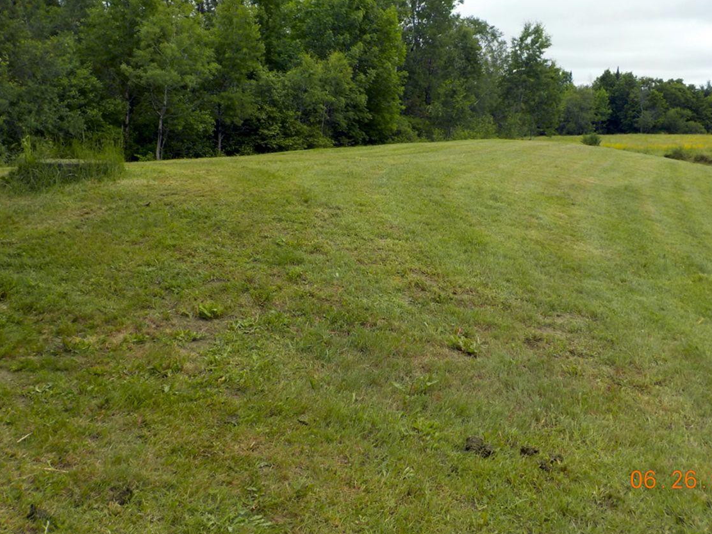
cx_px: 375
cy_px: 225
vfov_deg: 39.5
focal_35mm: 36
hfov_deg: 51.3
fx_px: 740
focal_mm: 4.1
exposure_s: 1/400
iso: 125
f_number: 3.3
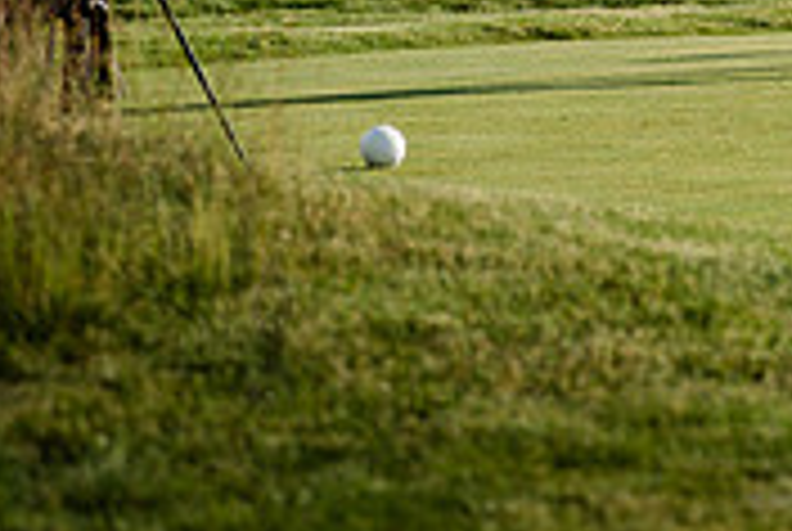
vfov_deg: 4.2
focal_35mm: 329
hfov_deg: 6.2
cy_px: -322
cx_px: 1138
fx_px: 7250
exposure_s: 1/2000
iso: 125
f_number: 3.5
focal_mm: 100
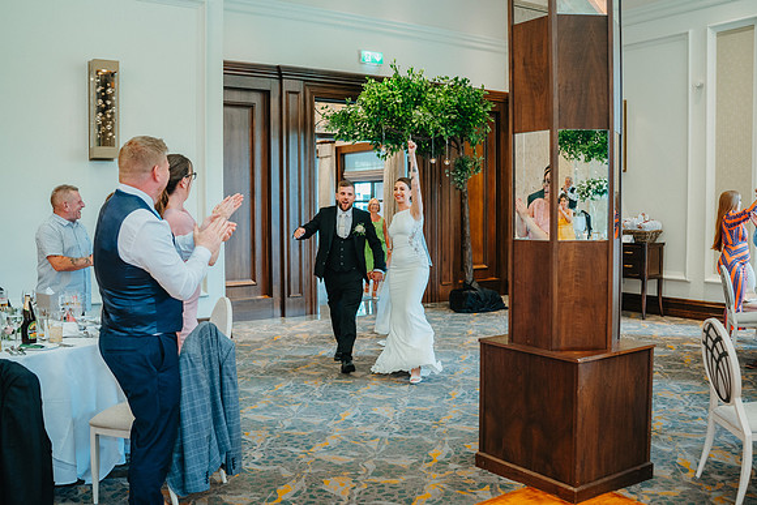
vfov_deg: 37.9
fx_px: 736
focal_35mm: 35
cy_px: 252
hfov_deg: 54.4
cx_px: 378
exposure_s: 1/125
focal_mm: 35
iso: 1600
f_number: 2.8
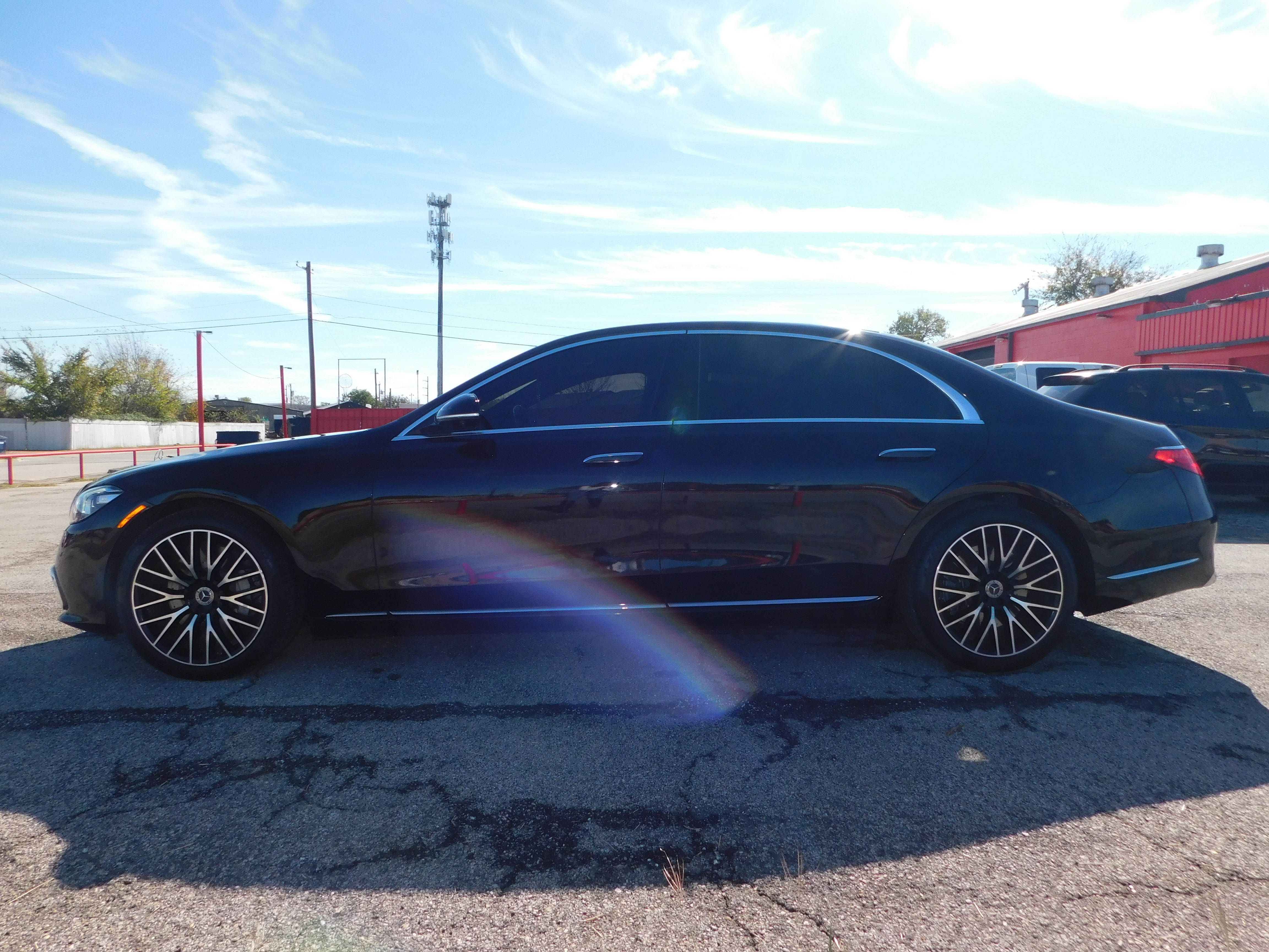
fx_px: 843
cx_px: 634
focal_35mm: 23
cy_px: 476
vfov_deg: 58.9
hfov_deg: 73.9
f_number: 3
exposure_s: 1/1250
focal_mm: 4
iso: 125
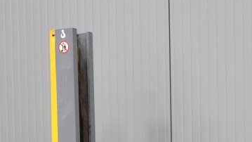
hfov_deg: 17.7
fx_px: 807
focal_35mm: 121
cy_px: 228
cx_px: 112
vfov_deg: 9.7
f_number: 4.5
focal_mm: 23
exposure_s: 1/40
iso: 1250
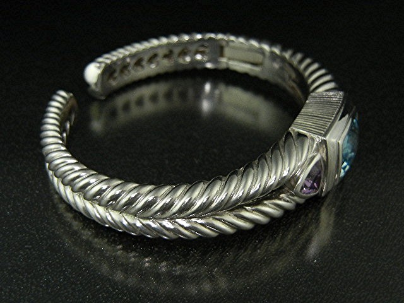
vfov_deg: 24.8
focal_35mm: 59
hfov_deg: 32.7
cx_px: 202
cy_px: 152
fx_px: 689
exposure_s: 1/30
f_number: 8
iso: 415
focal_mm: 10.6
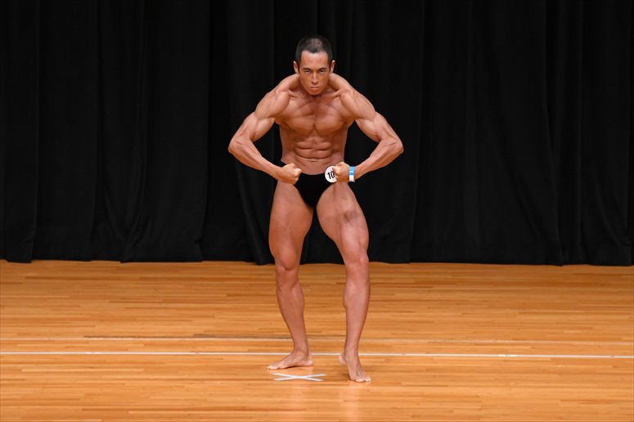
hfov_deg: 7.2
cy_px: 211
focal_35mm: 285
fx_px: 5017
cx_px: 317
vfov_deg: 4.8
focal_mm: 190
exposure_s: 1/400
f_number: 5.6
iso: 3200
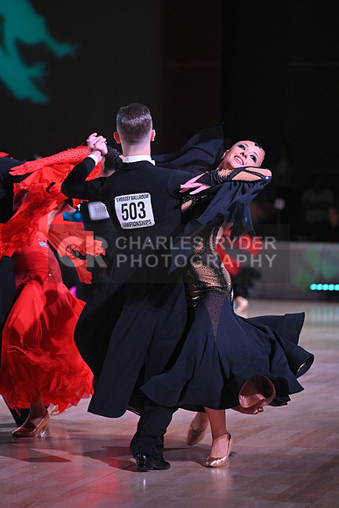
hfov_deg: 9.2
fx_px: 2117
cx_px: 170
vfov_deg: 13.7
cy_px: 254
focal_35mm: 150
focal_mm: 150
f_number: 4
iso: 3200
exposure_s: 1/400
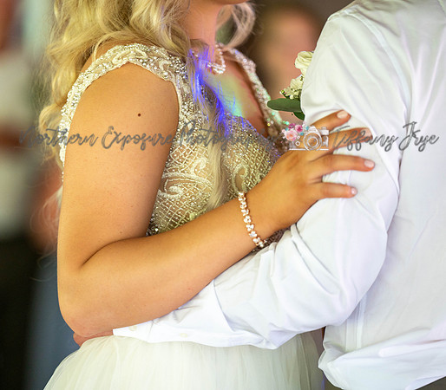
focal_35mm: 238
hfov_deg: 7.8
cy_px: 195
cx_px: 152
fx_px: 3258
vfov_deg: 6.9
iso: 800
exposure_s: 1/250
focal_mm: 200
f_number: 2.8
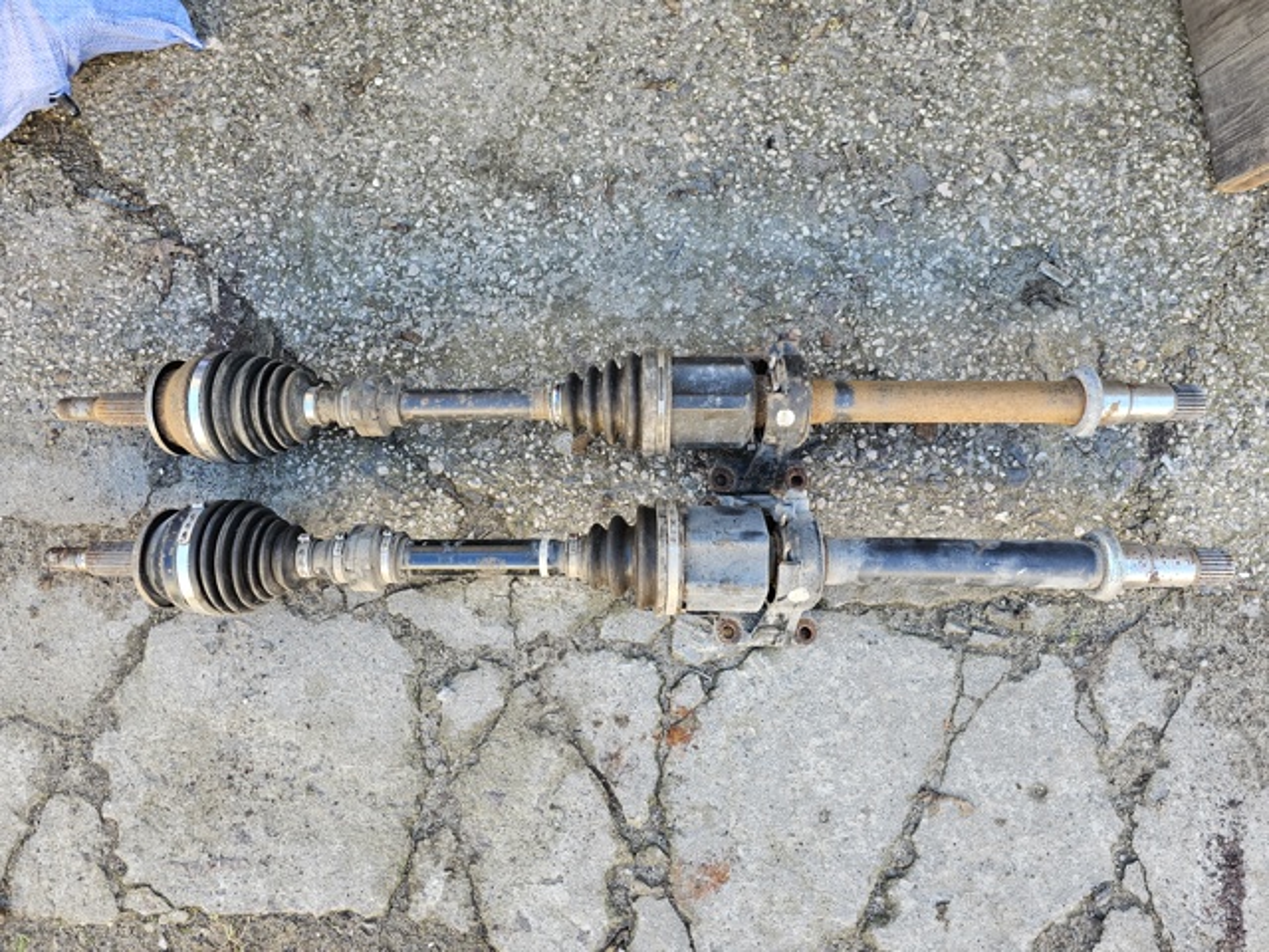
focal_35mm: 23
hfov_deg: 73.9
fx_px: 843
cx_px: 634
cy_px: 476
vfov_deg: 58.9
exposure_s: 1/180
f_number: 1.7
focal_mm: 6.3
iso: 100
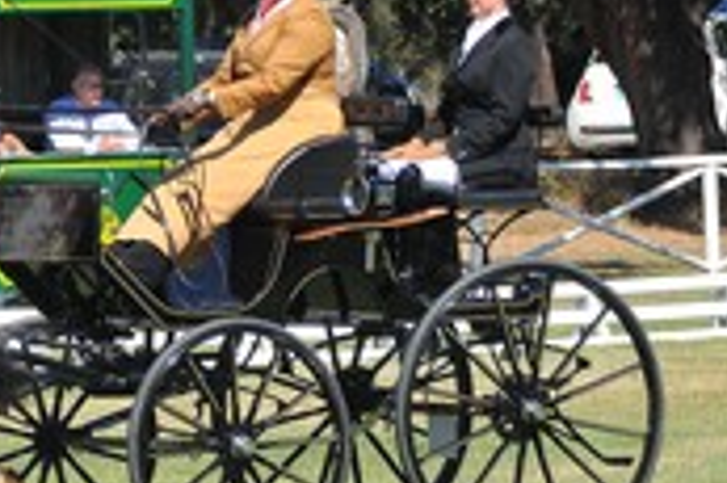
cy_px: 183
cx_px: -97
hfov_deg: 4.2
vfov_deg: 2.8
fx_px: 9831
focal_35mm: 487
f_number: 5.6
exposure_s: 1/800
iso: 320
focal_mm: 125
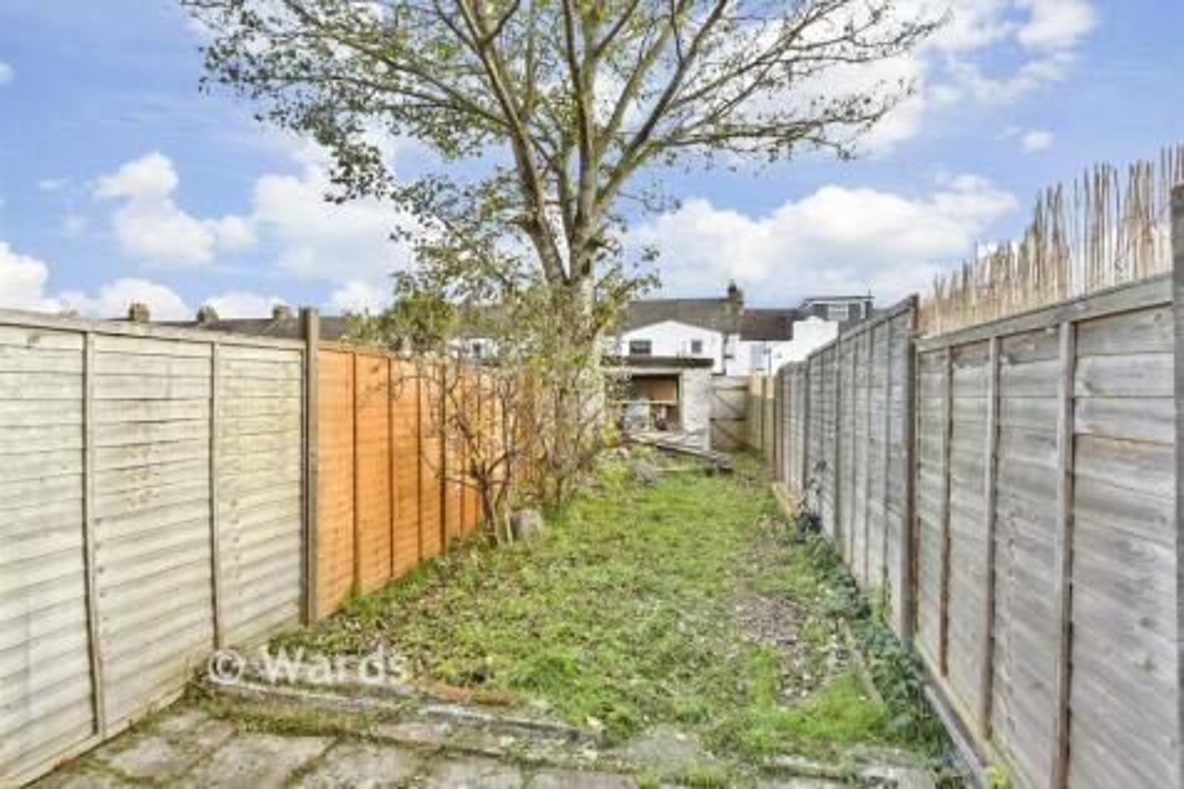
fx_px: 493
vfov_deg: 77.3
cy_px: 394
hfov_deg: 100.4
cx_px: 592
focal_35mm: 15
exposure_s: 1/200
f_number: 7.1
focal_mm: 10
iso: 640
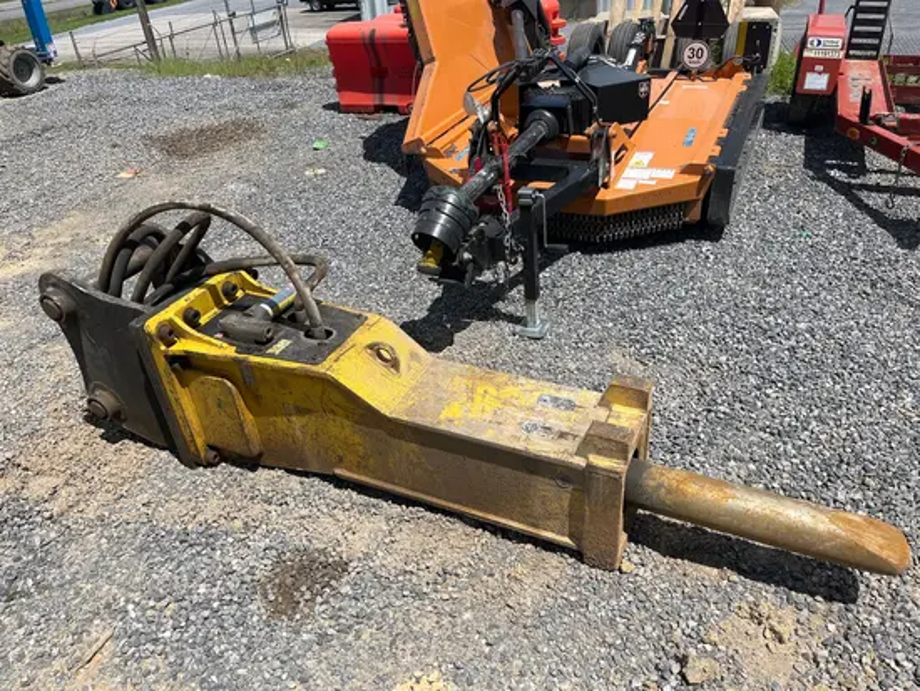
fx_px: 691
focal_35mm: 26
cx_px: 460
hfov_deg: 67.3
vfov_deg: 53.1
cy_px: 346
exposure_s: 1/4651
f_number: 1.6
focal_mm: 5.1
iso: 50
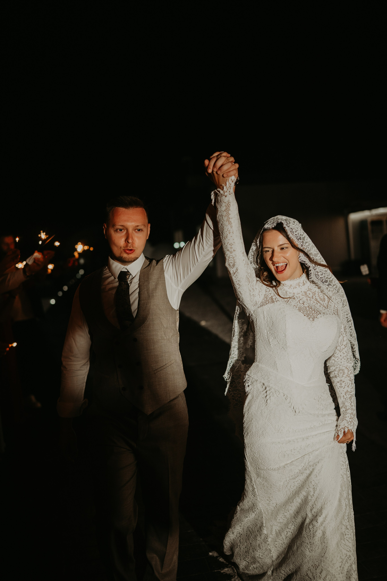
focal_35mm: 35
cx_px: 194
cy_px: 290
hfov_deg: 37.9
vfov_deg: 54.4
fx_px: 564
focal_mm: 35
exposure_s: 1/200
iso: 800
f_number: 1.6
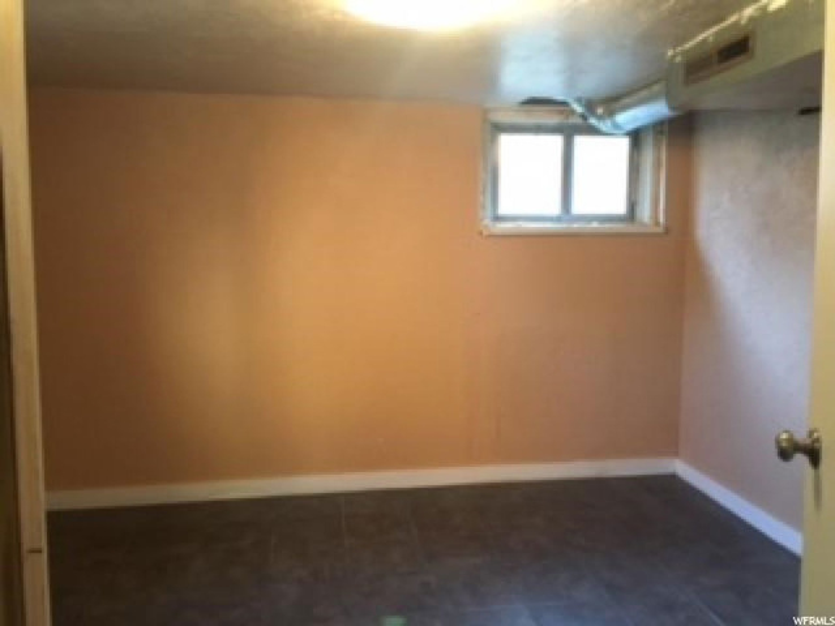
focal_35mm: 29
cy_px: 313
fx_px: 700
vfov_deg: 48.2
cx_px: 418
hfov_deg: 61.7
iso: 200
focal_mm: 4.15
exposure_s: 1/20
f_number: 2.2
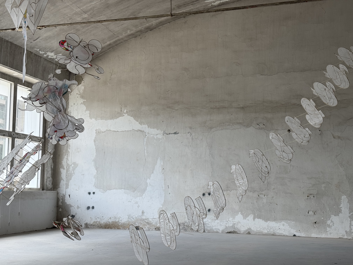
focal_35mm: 48
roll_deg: -0.6
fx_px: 489
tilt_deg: +7.0
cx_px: 176
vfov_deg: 30.3
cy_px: 132
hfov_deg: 39.7
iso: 50
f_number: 1.78
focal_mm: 6.76
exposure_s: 1/191
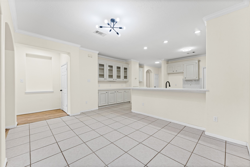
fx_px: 97
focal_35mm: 14
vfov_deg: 81.2
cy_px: 84
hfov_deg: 104.3
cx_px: 125
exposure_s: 1/13
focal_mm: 14
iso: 800
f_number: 8
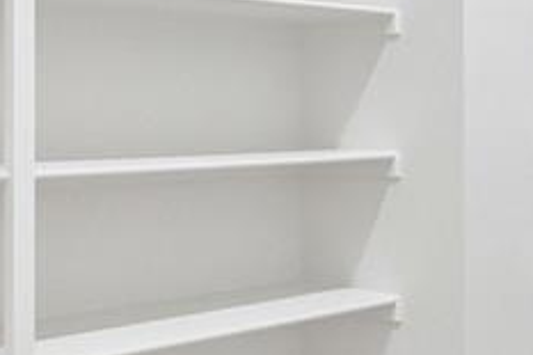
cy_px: 121
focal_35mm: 66
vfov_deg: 20.5
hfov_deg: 29.6
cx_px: 451
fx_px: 976
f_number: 8
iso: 800
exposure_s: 1/25
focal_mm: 10
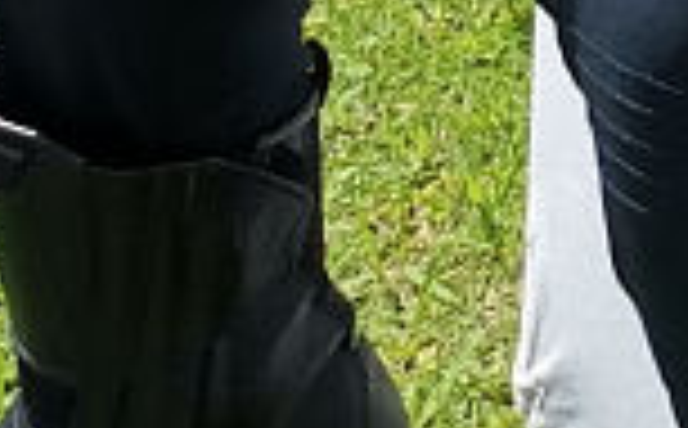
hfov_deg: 8.2
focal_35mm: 225
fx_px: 4211
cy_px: -1401
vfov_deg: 5.1
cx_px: 1947
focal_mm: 5.58
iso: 50
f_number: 1.8
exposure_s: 1/1664
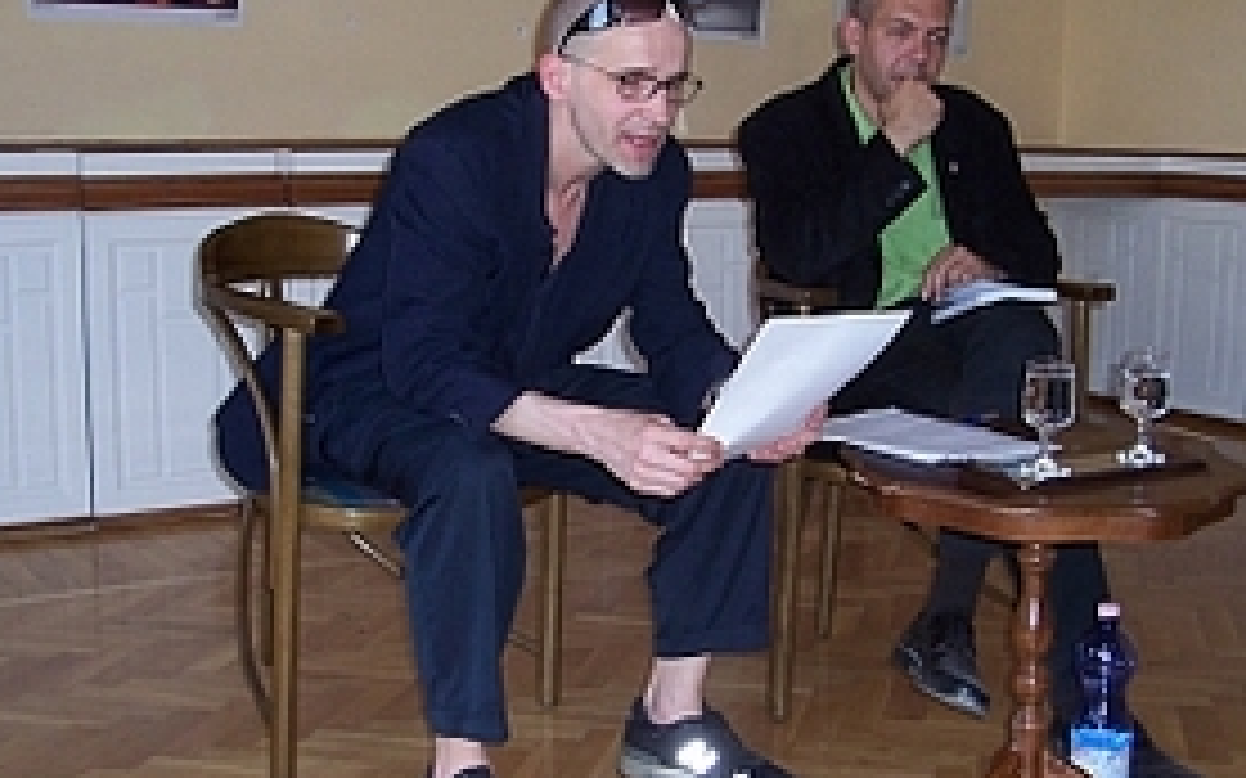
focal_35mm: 52
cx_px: 670
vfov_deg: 24.8
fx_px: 1765
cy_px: 423
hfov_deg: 38.9
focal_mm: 5.6
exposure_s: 1/60
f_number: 2.7
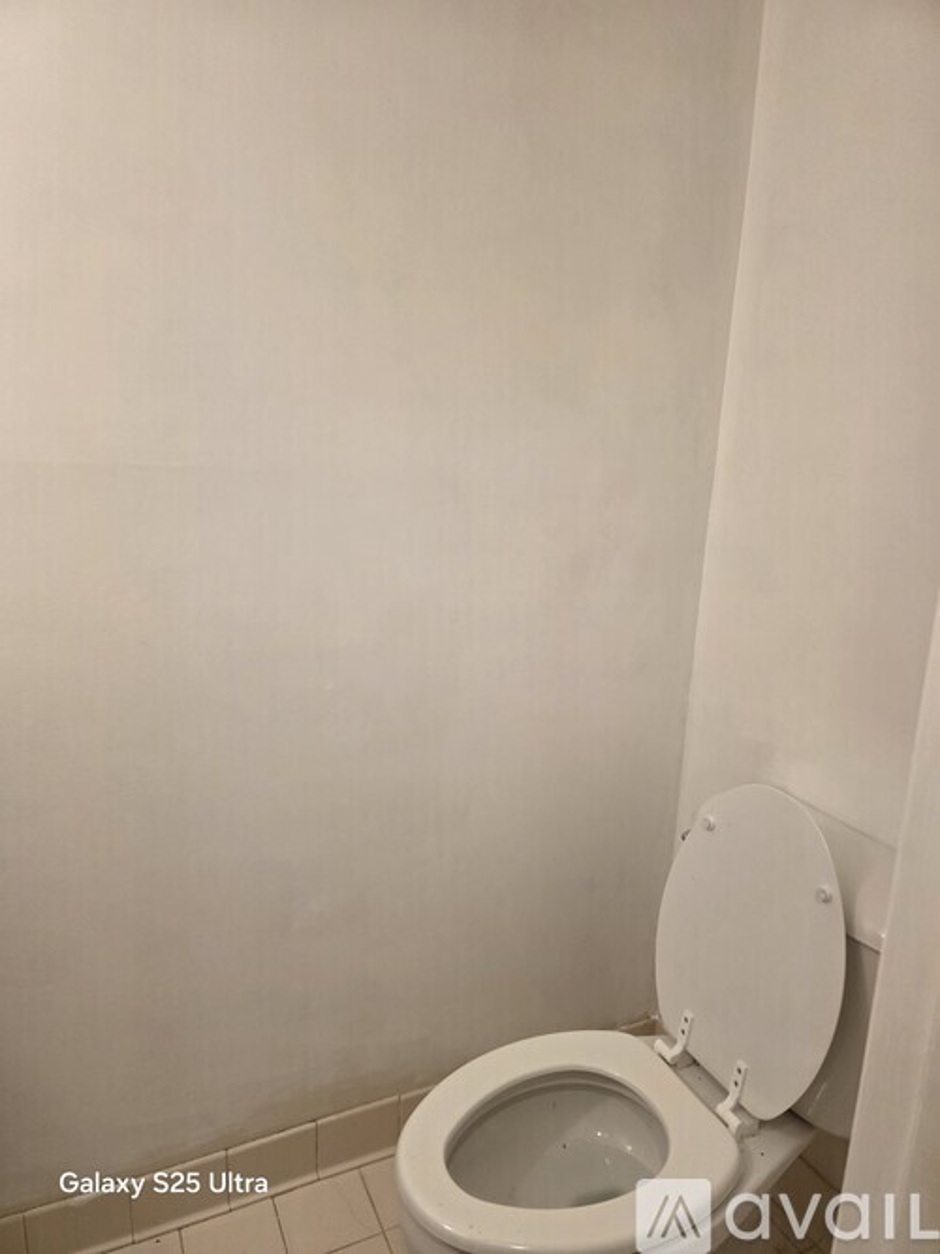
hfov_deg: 58.9
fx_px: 833
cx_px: 470
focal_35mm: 23
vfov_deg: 73.9
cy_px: 627
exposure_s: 1/120
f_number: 1.7
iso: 200
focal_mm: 6.3
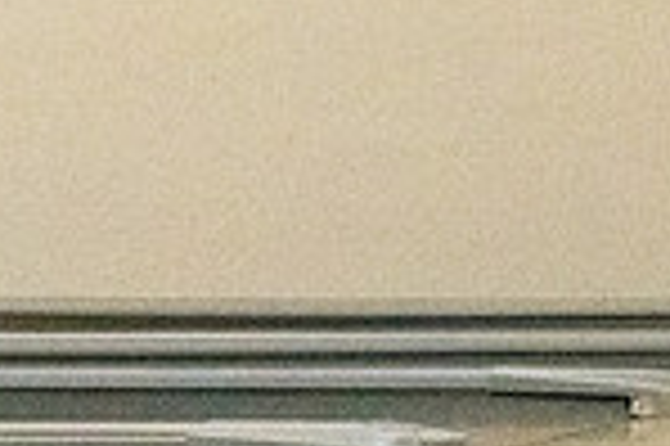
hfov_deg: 4.1
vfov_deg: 2.7
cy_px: 54
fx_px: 9332
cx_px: 913
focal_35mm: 502
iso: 10000
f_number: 4.5
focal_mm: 86
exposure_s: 1/1250
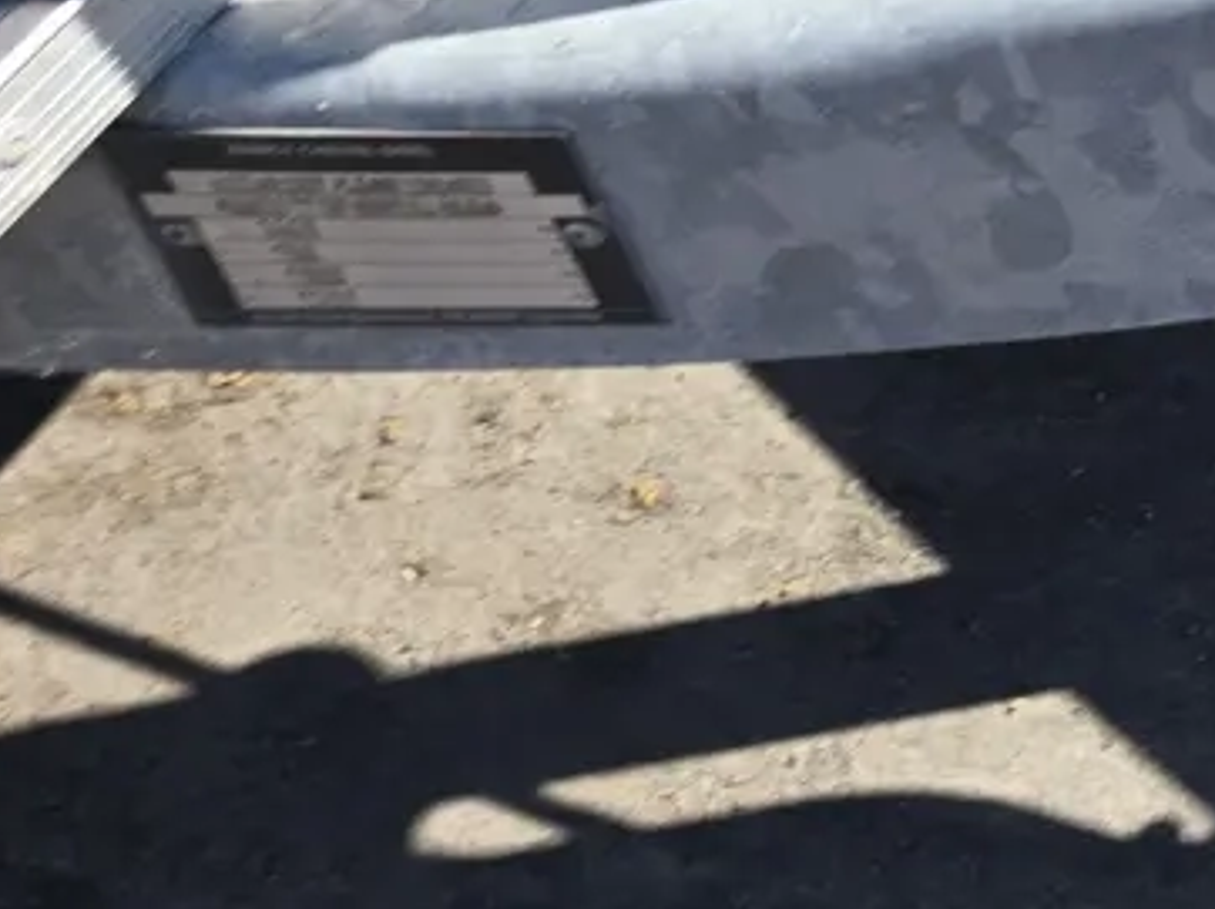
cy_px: -902
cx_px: 2792
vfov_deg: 11.0
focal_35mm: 122
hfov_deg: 12.9
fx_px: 4279
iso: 12
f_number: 1.7
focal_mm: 6.3
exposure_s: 1/308
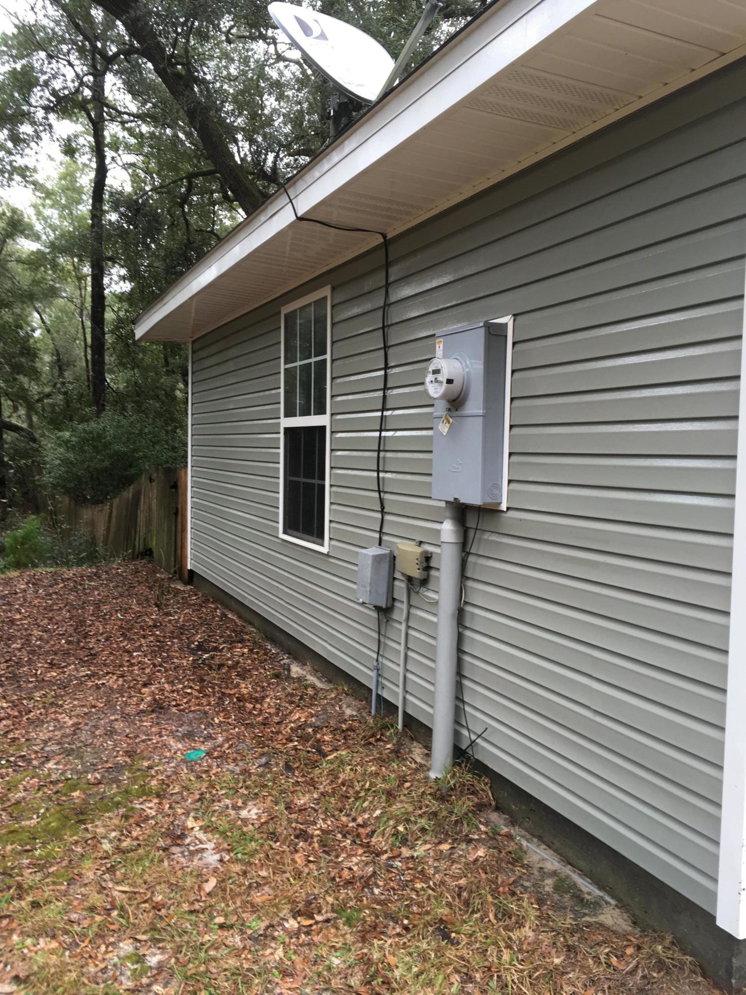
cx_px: 373
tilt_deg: -3.8
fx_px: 833
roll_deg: -0.8
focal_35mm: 29
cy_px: 498
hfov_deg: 48.2
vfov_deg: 61.7
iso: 40
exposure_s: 1/120
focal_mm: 4.15
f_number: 2.2
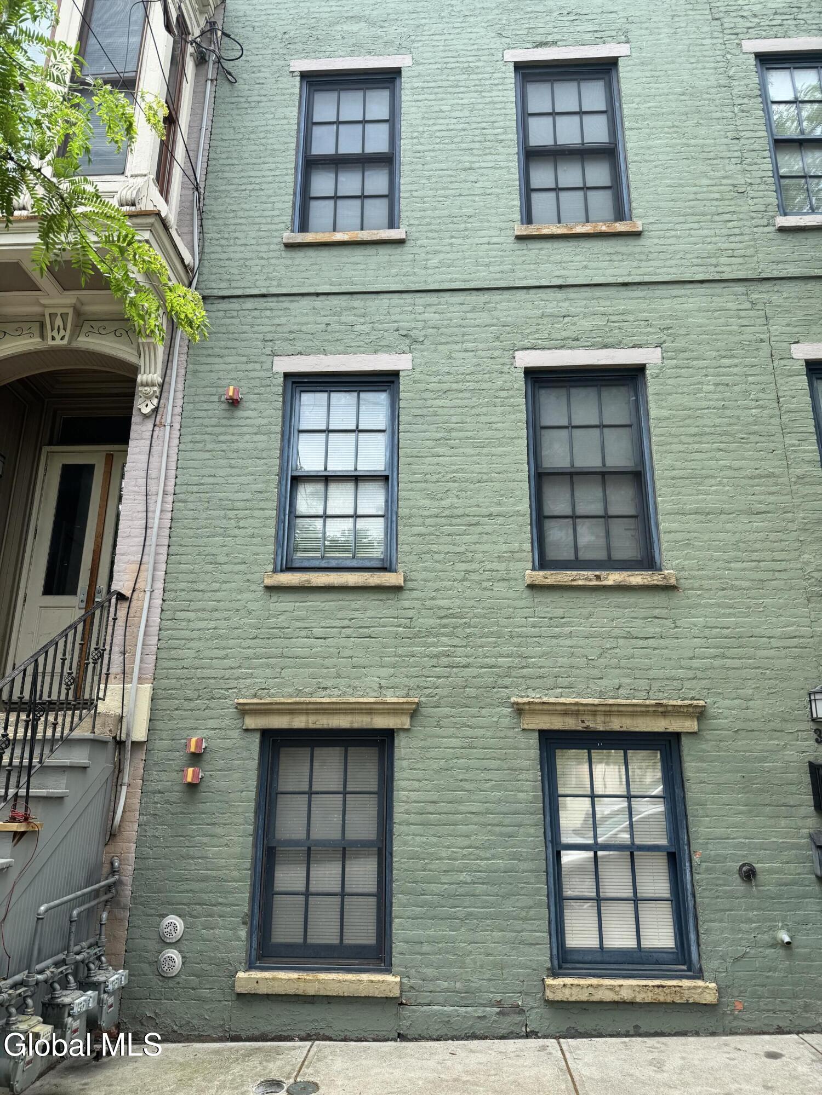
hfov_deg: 56.8
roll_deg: +0.1
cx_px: 411
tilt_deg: +16.4
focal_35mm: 24
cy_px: 548
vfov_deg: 71.6
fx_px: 760
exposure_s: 1/1151
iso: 80
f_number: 1.78
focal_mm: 6.76
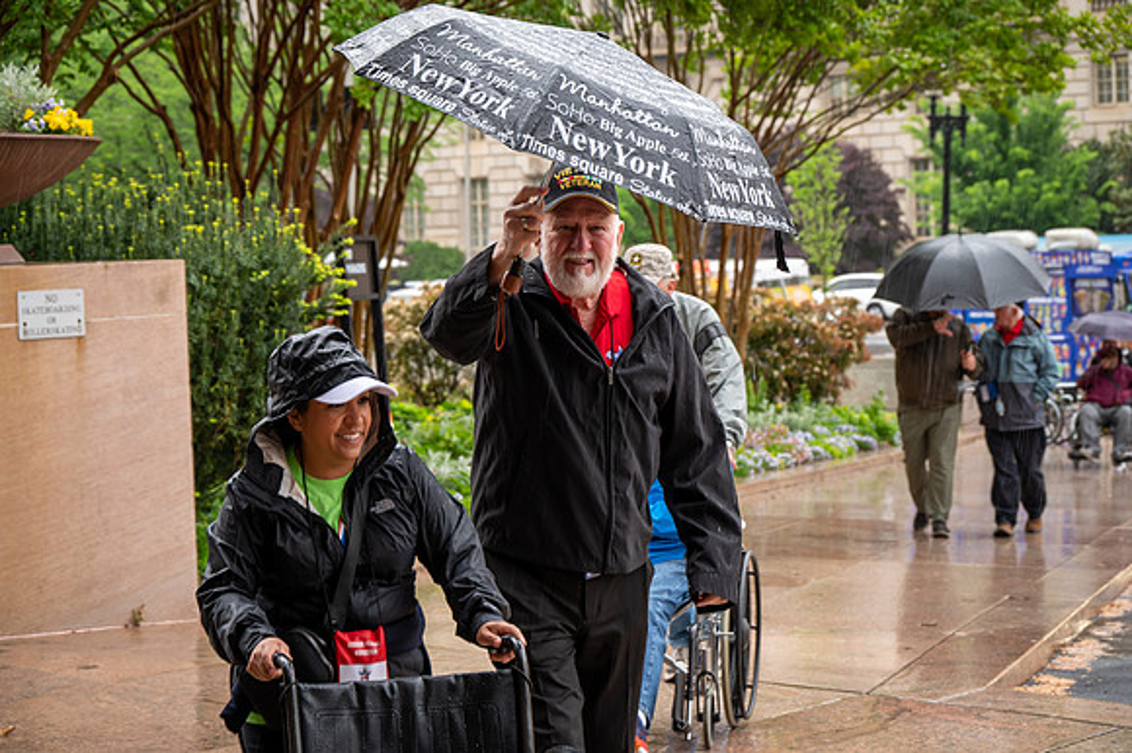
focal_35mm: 76
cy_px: 376
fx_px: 2388
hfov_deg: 26.7
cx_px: 566
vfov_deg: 17.9
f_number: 6
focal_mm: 76
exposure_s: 1/80
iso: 360
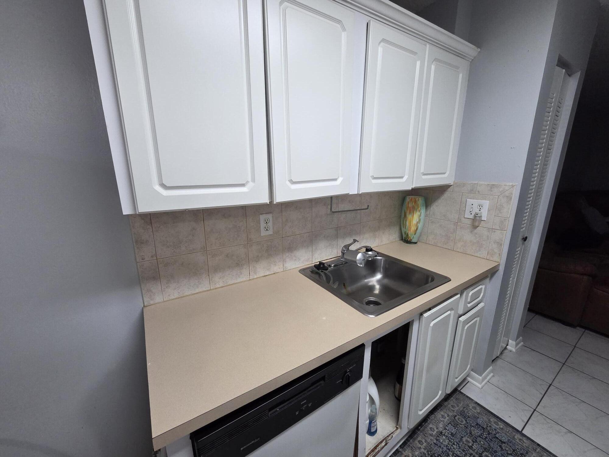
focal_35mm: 13
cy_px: 228
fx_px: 229
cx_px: 304
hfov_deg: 106.2
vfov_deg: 89.9
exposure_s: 1/60
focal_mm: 2.2
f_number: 2.2
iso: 250
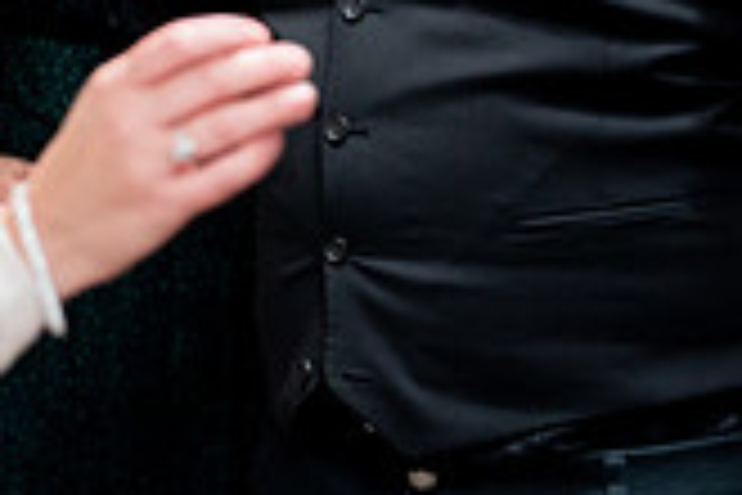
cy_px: -20
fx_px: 3483
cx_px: 139
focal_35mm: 169
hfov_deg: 12.1
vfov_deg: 8.1
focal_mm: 48
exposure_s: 1/160
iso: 2000
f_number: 2.8
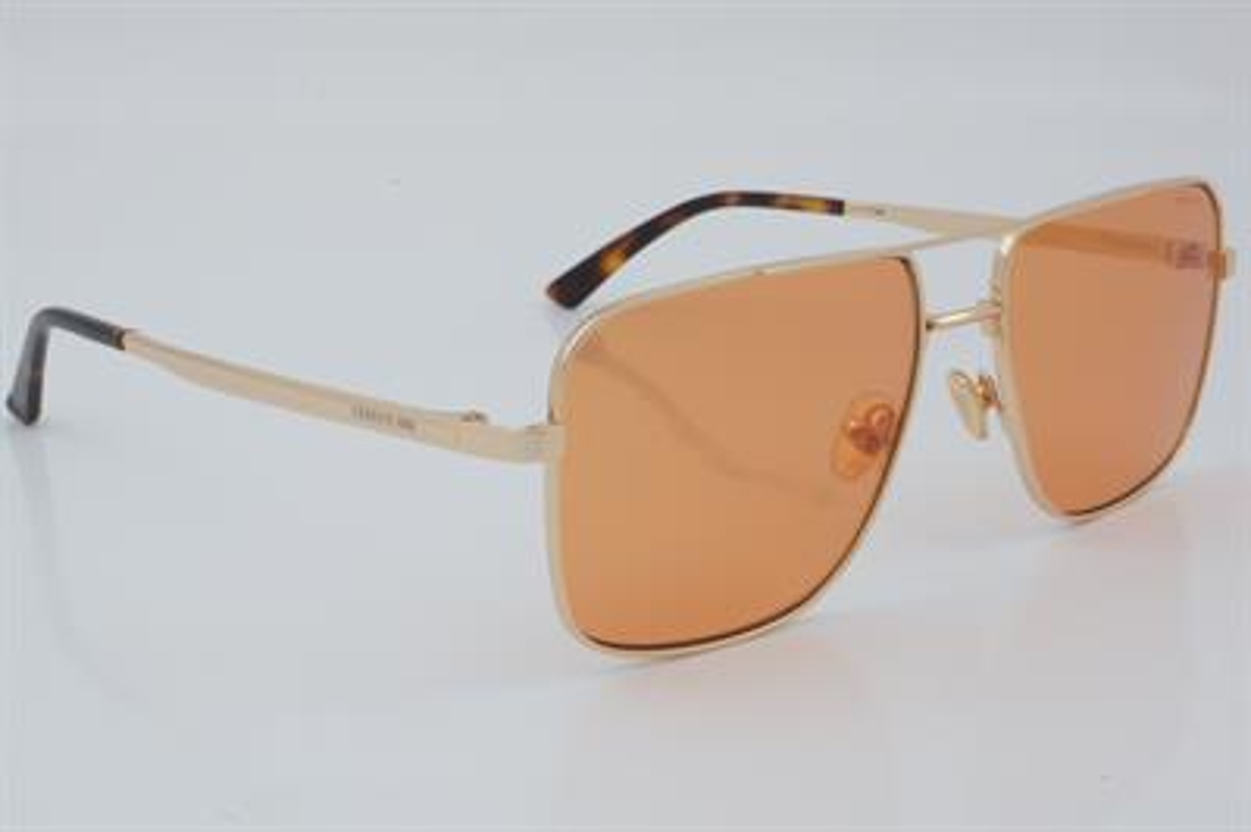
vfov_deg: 18.2
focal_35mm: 75
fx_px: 2604
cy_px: 416
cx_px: 626
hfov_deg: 27.0
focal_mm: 50
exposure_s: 1/3
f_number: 32
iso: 100
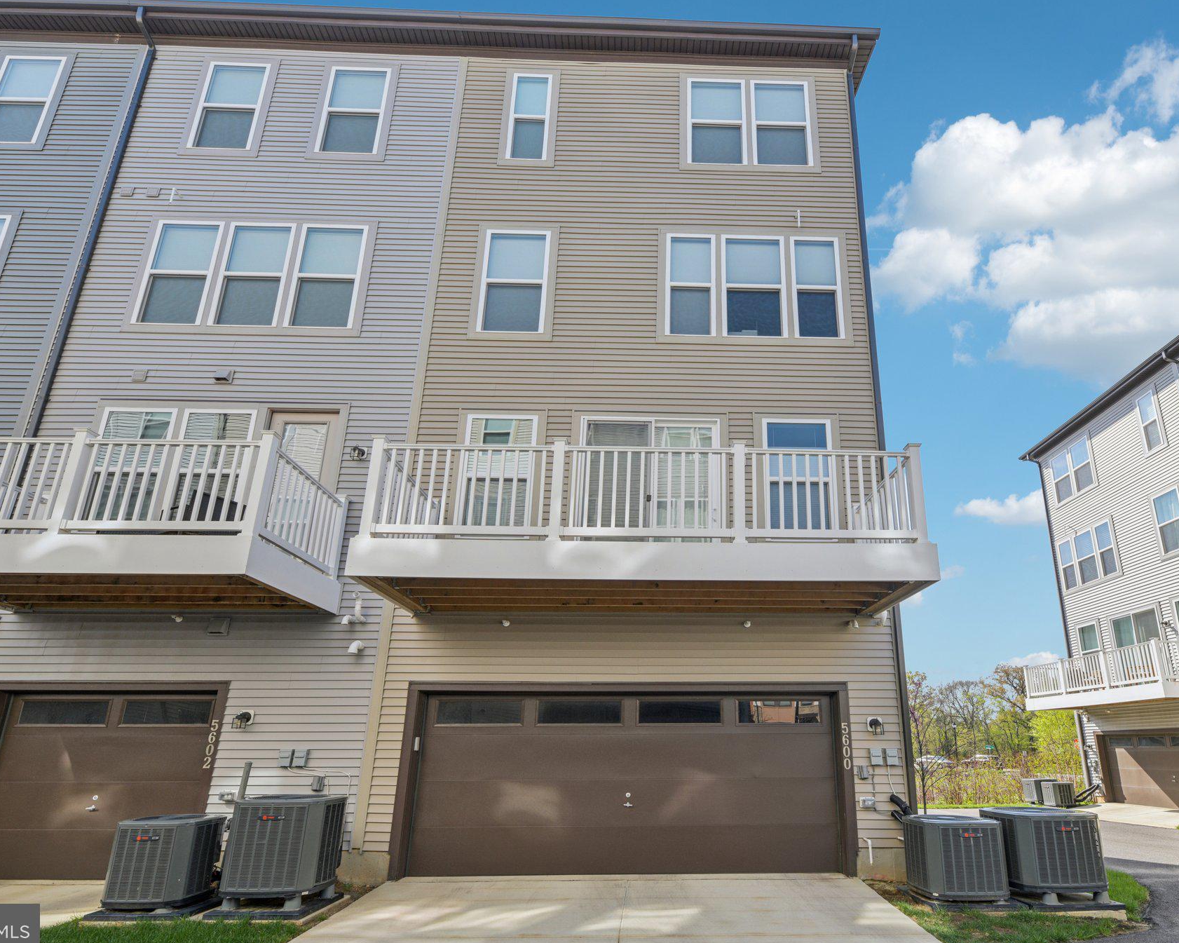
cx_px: 602
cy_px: 476
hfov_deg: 93.1
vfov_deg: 80.4
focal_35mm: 16
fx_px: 558
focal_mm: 14
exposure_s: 1/125
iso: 100
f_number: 8
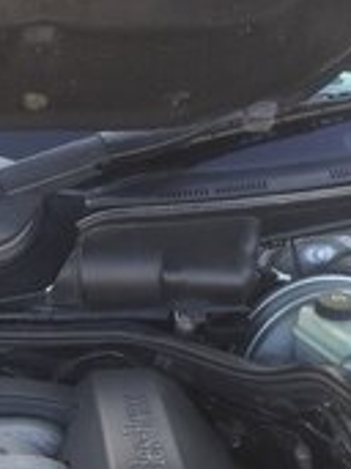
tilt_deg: -39.6
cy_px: 562
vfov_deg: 21.6
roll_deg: -0.8
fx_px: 1137
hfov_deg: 17.1
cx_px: -3
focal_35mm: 84
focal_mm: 4.15
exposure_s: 1/100
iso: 40
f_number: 2.2
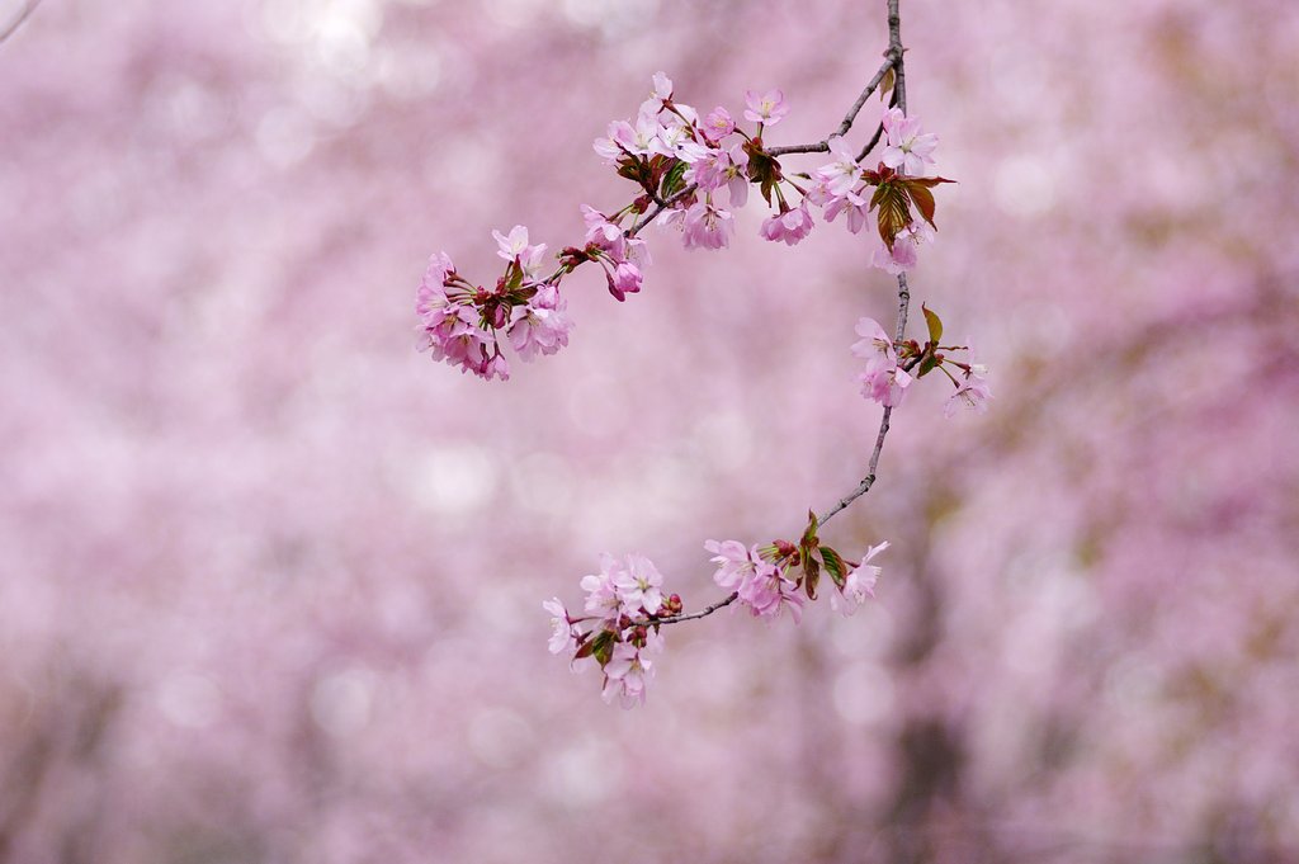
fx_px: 8653
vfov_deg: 5.7
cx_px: 650
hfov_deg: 8.6
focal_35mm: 240
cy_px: 432
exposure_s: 1/400
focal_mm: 160
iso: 800
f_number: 4.5
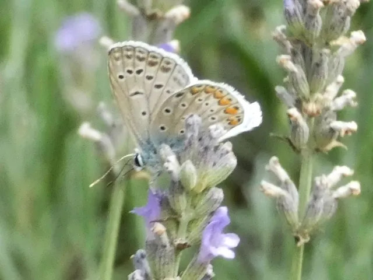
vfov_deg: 10.5
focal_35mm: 141
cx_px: 186
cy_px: 140
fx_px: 1519
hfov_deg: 14.0
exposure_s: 1/80
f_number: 5.3
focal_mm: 25.2
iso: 640
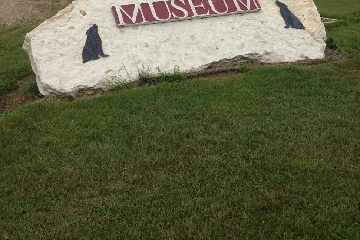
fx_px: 490
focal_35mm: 49
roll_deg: +2.0
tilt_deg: -10.0
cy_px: 19
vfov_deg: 26.5
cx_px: 181
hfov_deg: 40.3
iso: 50
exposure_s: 1/887
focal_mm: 4.28
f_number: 2.4
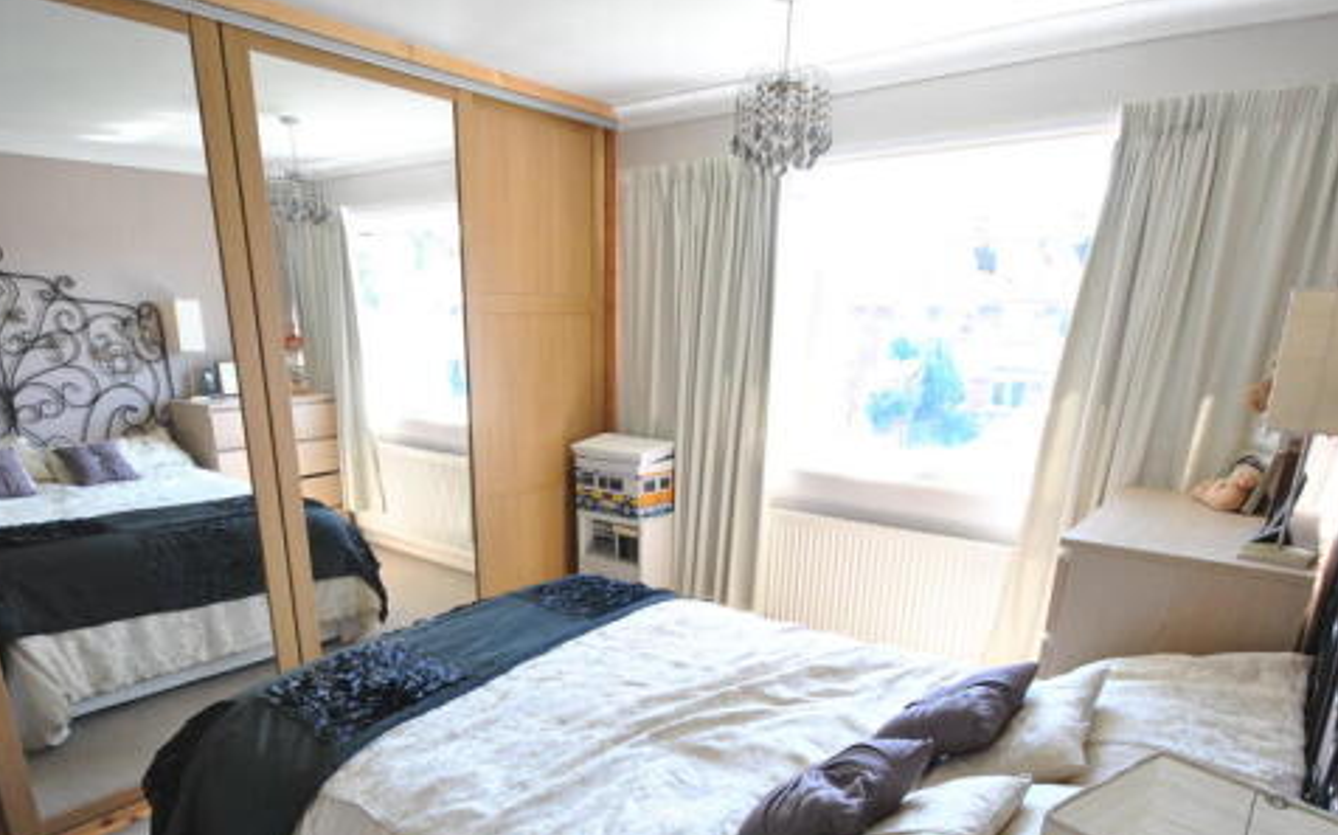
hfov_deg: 82.1
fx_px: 765
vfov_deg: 55.3
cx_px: 603
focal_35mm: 21
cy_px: 592
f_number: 4
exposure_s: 1/40
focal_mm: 10
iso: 200
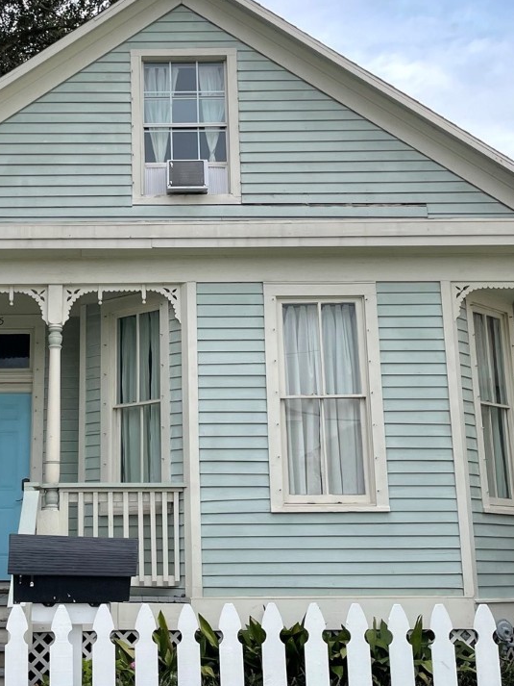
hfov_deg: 25.8
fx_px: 1108
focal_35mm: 56
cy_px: 273
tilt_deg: +16.1
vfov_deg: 34.2
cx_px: 128
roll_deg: +0.3
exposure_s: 1/121
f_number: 1.6
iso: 40
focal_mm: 4.2
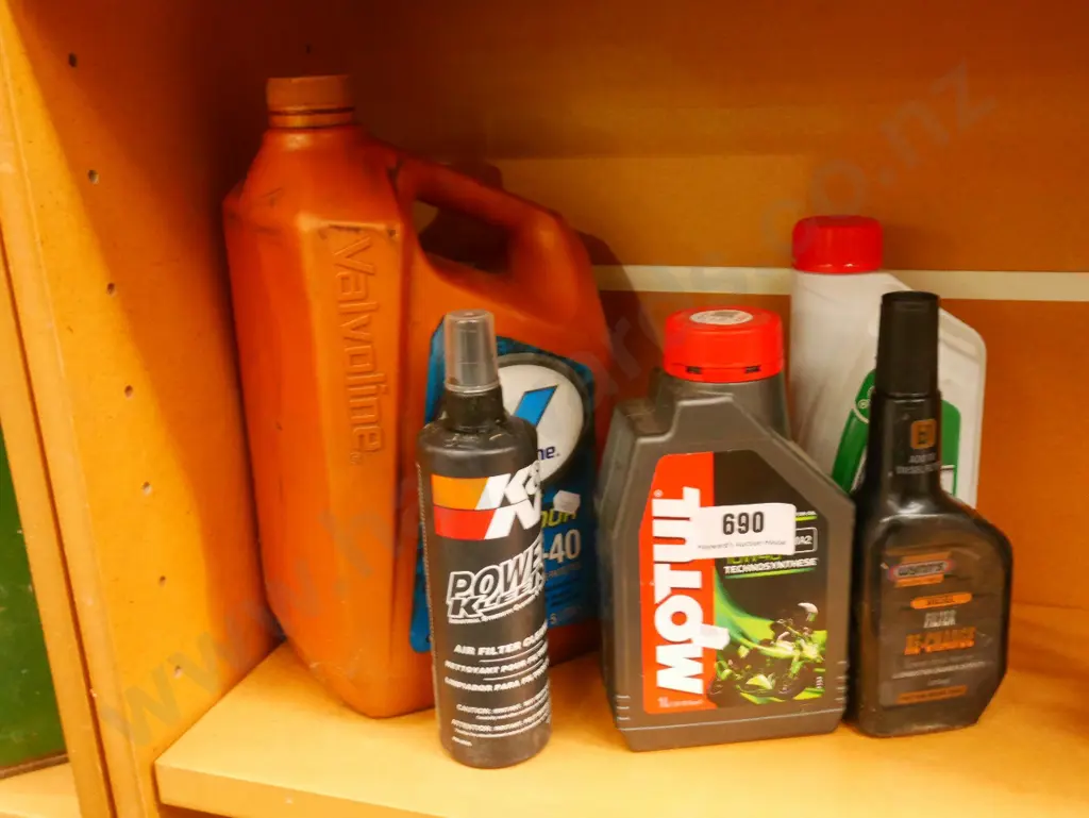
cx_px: 544
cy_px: 409
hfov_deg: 51.3
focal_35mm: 36
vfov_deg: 39.7
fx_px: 1133
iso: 3200
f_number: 4.2
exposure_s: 1/15
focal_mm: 18
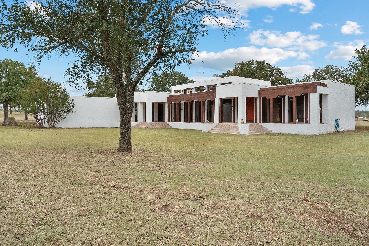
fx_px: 236
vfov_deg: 55.2
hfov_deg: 76.1
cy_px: 123
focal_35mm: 23
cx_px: 184
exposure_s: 1/125
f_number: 10
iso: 1600
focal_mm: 23
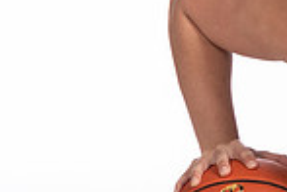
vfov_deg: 2.1
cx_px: 450
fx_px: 5110
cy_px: 18
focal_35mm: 641
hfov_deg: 3.2
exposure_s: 1/100
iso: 100
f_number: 5.6
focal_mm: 78
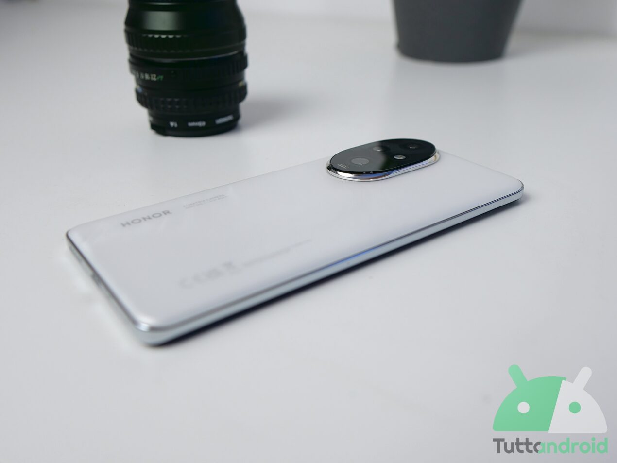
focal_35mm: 32
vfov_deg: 44.2
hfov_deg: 56.8
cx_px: 308
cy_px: 232
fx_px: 570
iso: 200
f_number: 2.8
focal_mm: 16
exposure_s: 1/100
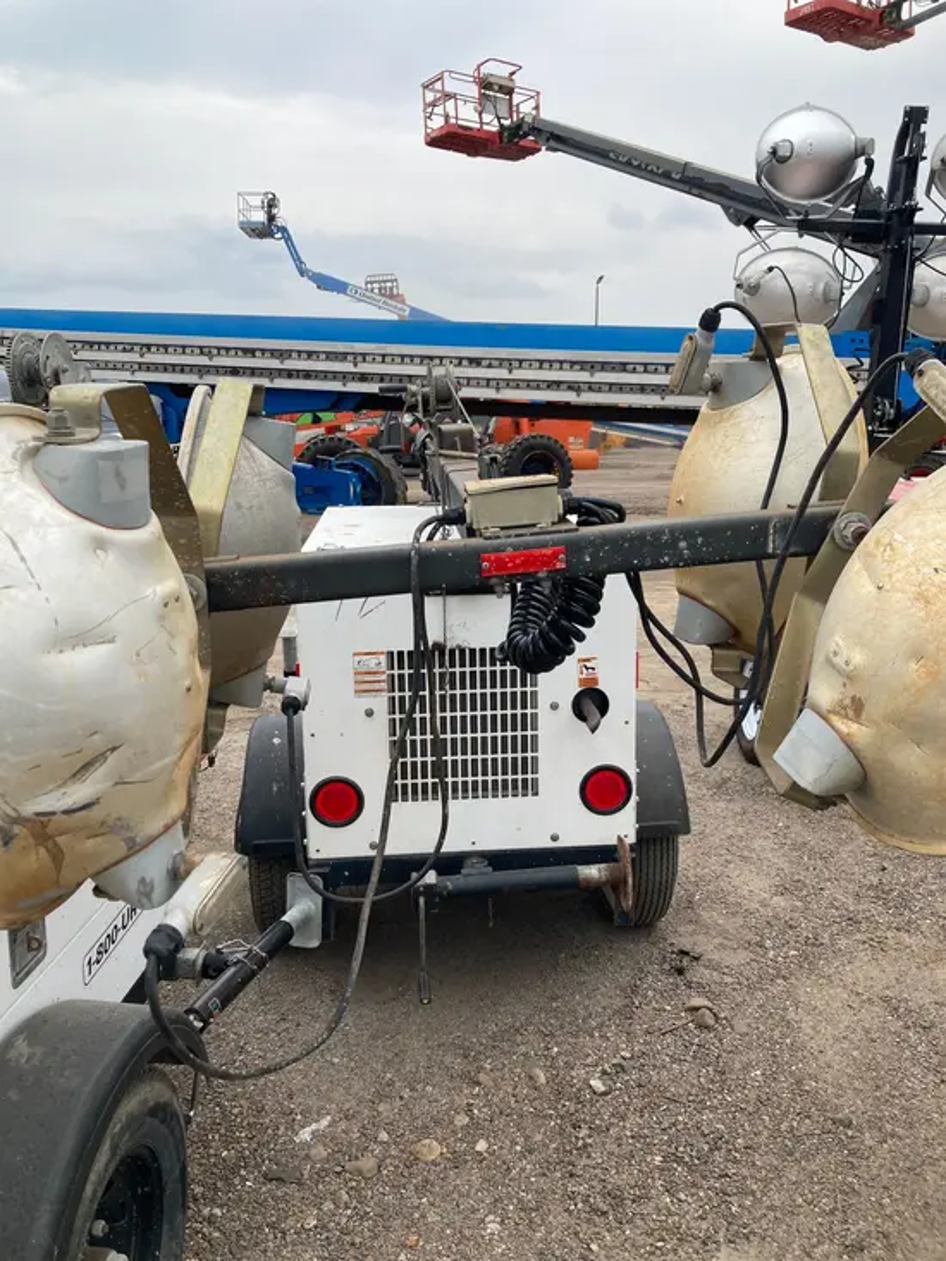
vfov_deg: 63.4
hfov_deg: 49.8
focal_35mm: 28
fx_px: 1020
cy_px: 630
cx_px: 473
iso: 20
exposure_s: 1/867
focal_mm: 3.99
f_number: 1.8
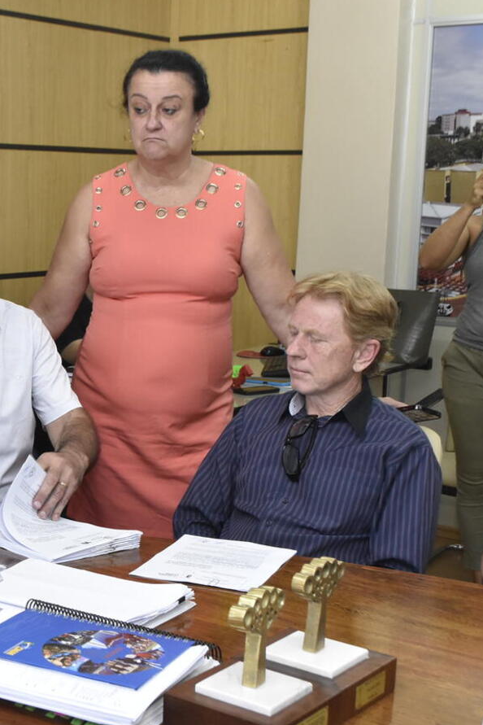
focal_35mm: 59
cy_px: 364
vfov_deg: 33.9
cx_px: -39
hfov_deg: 21.9
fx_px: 1187
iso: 2000
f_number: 6.7
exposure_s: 1/60
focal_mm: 26
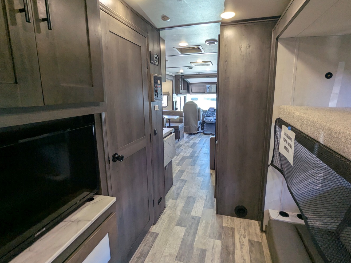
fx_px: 172
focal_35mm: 17
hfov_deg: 91.0
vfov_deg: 74.7
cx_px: 184
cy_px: 125
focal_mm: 2.35
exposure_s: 1/51.7
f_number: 2.2
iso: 127
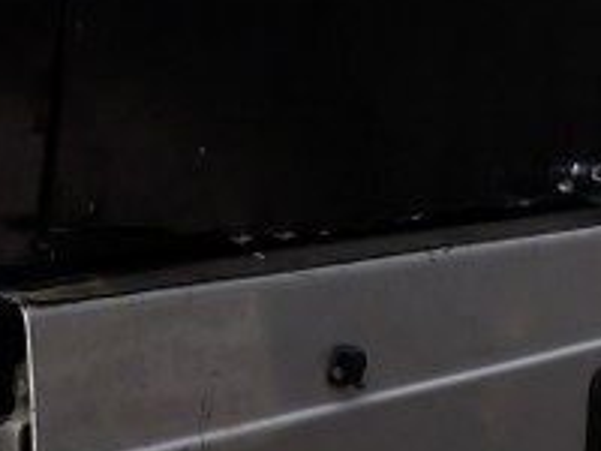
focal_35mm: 100
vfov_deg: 14.6
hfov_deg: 19.4
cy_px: 448
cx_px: 96
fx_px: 1736
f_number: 4
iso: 80
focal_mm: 4.5
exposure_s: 1/200
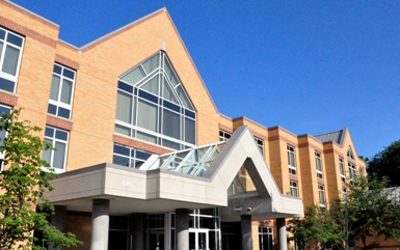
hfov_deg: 59.5
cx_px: 219
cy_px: 131
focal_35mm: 32
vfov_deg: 39.5
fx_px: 349
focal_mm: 18
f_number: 18
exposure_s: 1/1250
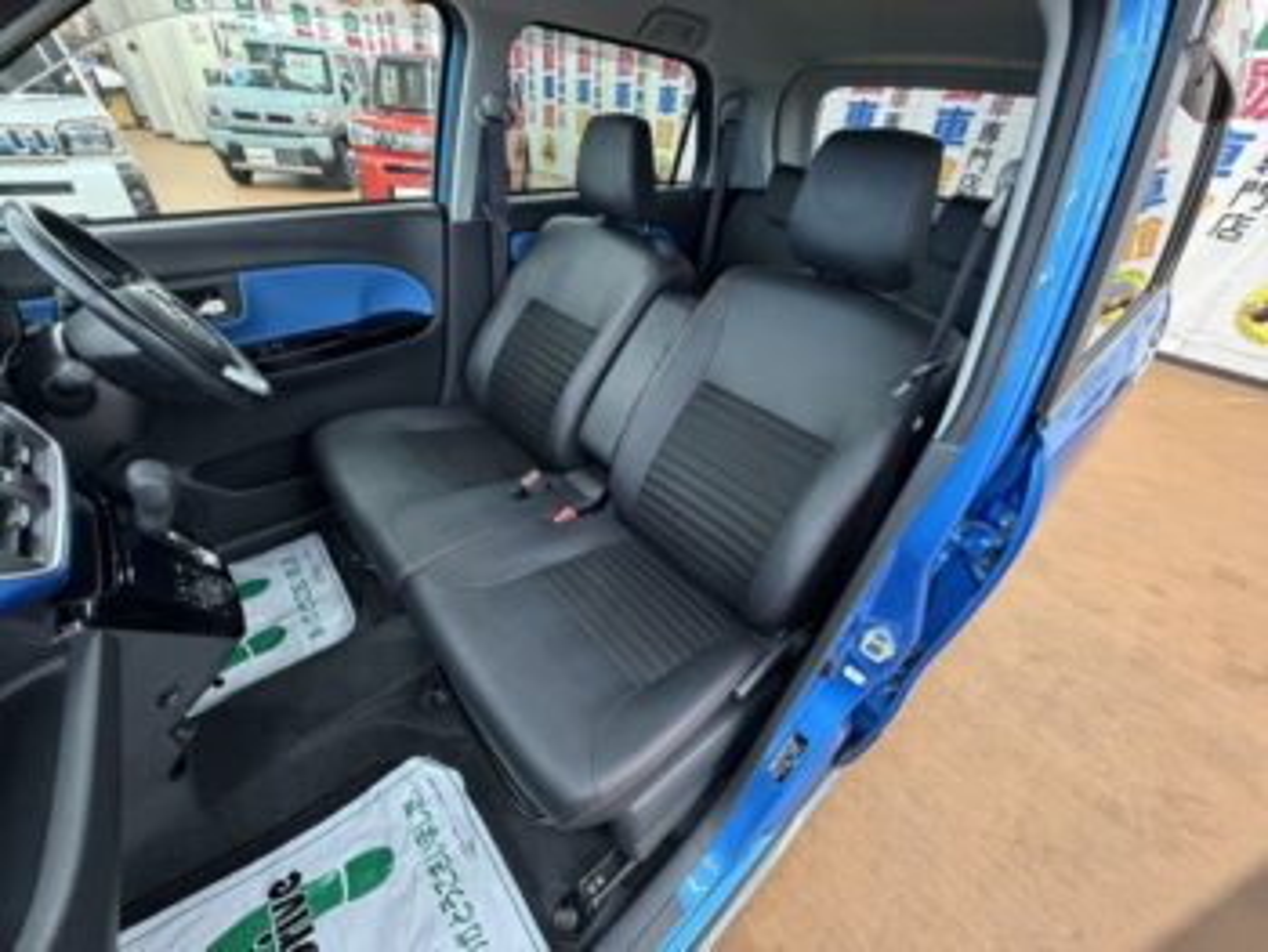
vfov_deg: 85.7
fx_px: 513
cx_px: 634
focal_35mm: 14
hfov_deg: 102.0
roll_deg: -5.2
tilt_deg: -35.9
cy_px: 476
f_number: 2.2
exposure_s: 1/50
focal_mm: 2.22
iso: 400
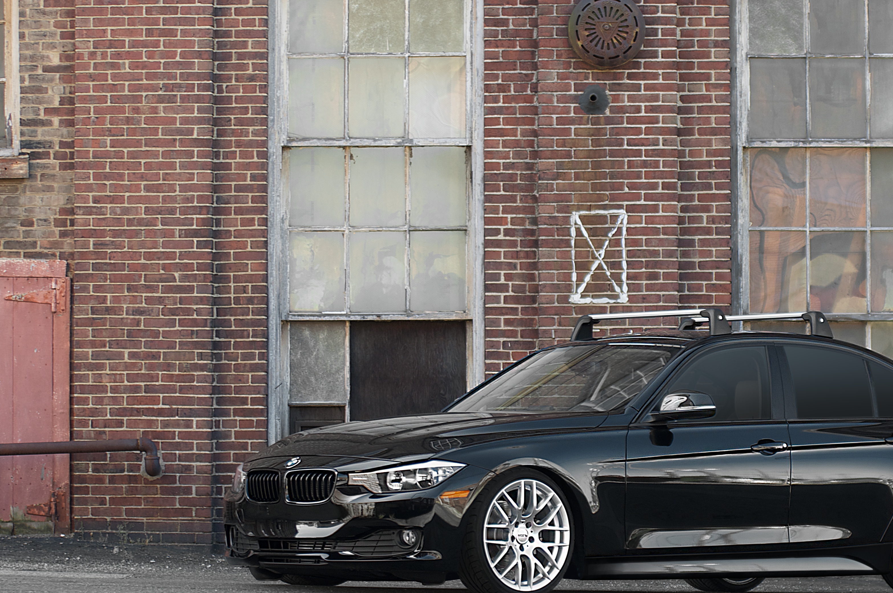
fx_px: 3568
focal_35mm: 144
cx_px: 520
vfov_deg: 9.5
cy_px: 271
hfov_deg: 14.3
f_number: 2.8
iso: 100
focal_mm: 70
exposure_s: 1/125
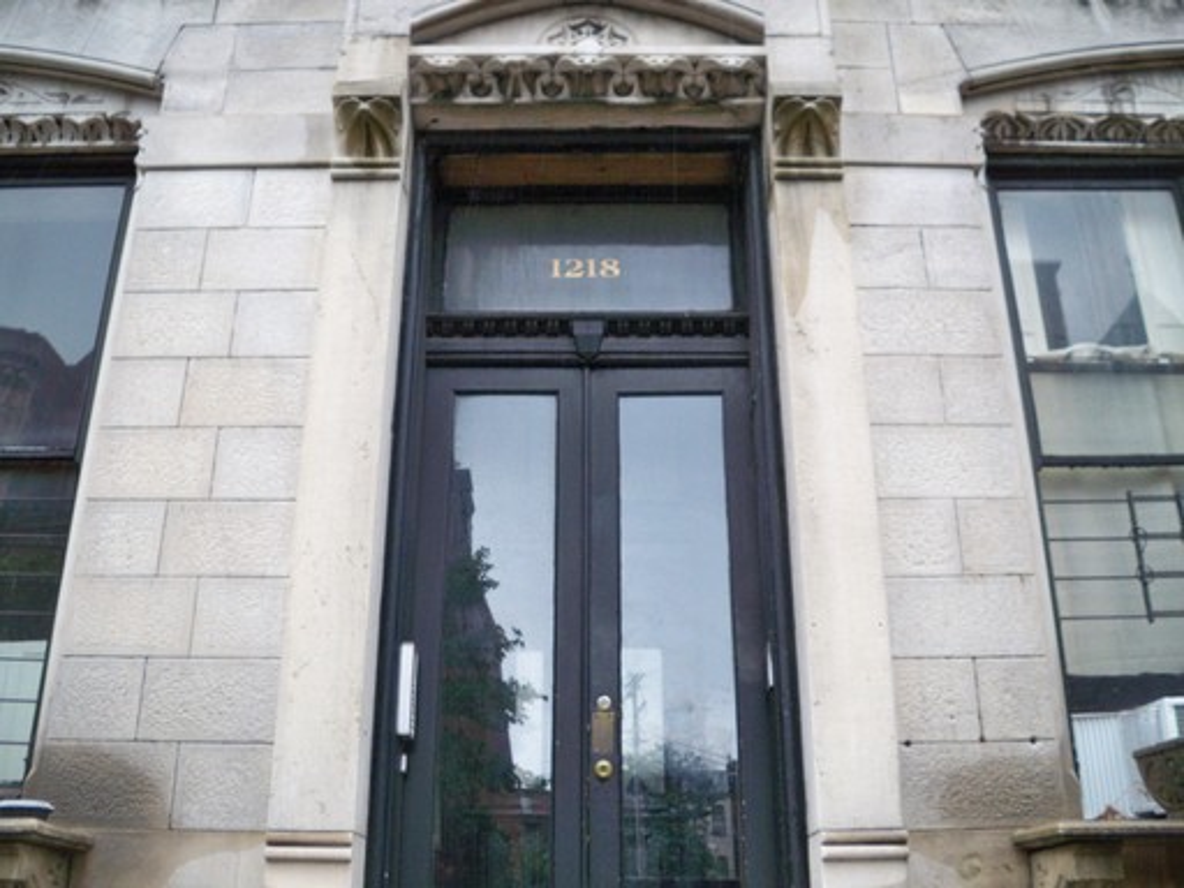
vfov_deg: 40.7
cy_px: 444
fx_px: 1197
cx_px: 592
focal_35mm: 35
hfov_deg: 52.6
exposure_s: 1/60
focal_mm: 6.3
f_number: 3.1
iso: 160
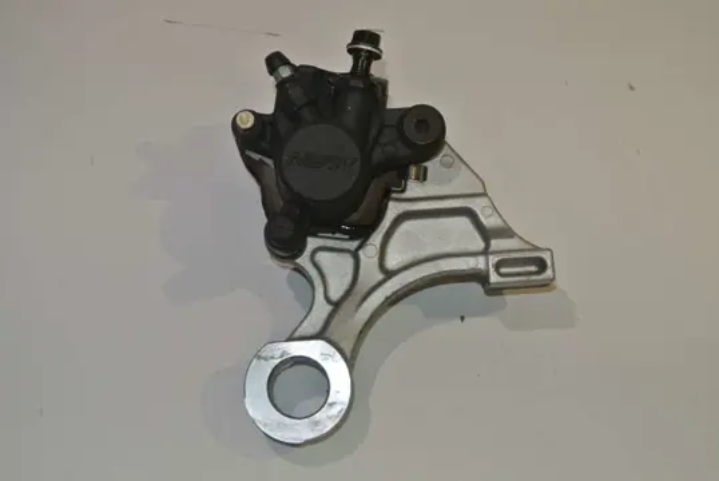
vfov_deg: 23.1
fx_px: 1180
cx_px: 360
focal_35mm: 59
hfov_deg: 33.9
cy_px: 240
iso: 200
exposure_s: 1/60
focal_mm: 21.9
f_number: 5
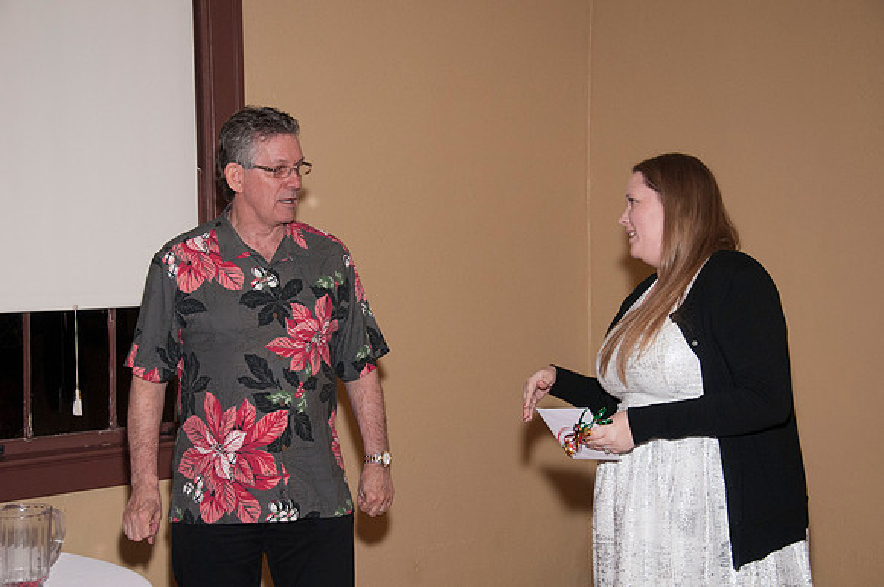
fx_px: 1398
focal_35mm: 57
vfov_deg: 23.7
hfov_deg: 35.1
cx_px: 442
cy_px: 294
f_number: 5.6
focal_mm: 38
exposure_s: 1/80
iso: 800
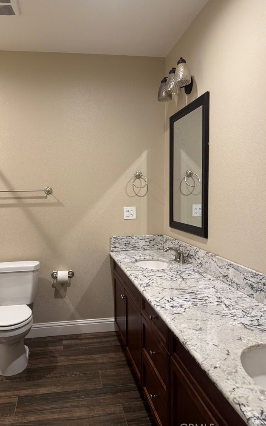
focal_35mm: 26
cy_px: 216
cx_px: 106
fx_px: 302
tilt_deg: -4.9
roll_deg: +1.3
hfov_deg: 47.3
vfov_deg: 70.4
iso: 250
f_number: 1.78
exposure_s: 1/60
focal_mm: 6.76
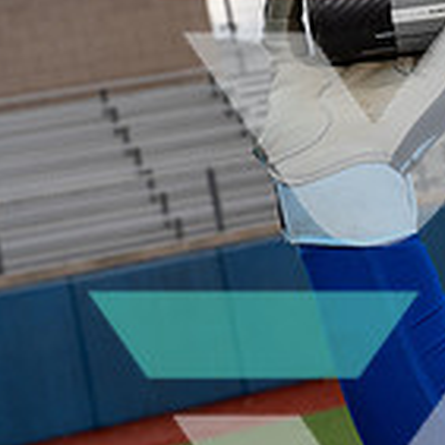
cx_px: 903
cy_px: 77
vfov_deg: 12.2
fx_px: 2080
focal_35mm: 143
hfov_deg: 11.1
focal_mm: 41
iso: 100
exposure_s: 1/250
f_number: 8
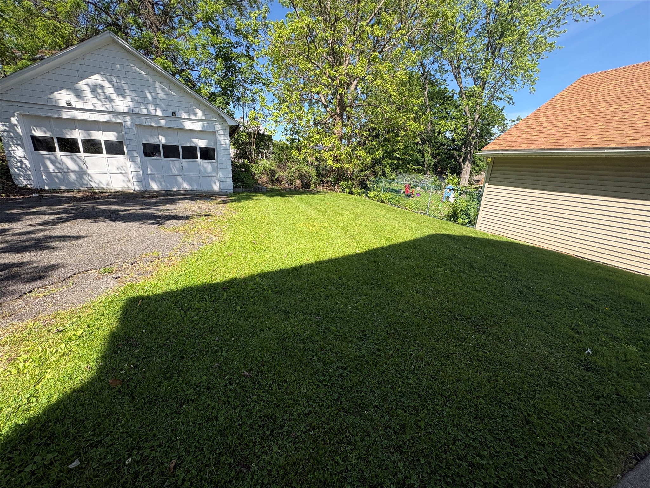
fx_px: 263
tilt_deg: -16.7
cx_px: 325
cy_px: 244
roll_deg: -2.6
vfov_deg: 85.7
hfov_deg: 102.1
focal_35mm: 14
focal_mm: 2.22
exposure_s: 1/821
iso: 40
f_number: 2.2
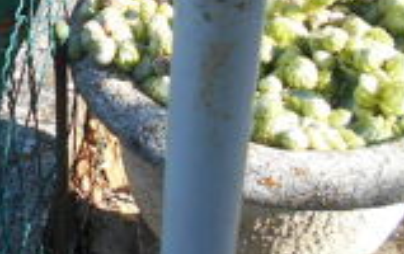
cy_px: -46
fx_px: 915
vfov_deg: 15.3
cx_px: -173
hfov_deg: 21.5
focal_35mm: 83
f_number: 3.2
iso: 80
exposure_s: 1/250
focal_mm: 4.6
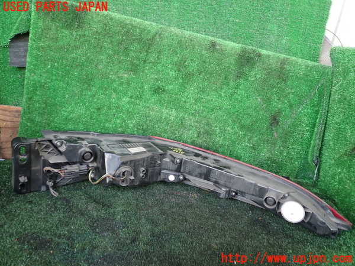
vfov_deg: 46.8
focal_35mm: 30
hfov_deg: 60.0
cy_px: 133
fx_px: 308
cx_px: 178
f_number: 2.3
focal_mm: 5.4
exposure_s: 1/50
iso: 200
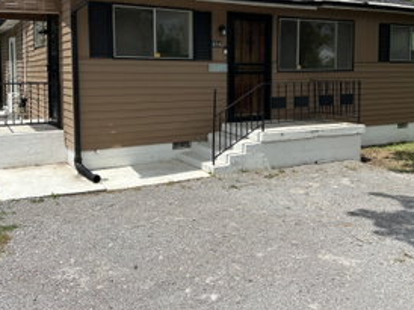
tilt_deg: -4.2
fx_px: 454
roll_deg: +0.2
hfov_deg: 49.0
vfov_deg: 37.3
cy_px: 106
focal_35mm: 38
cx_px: 221
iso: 50
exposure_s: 1/5882
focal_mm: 5.7
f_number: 1.5
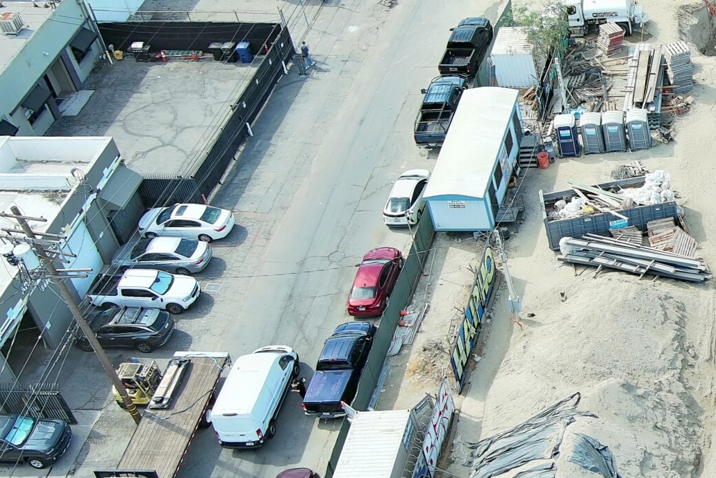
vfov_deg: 18.9
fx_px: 1432
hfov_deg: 25.1
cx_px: 875
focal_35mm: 72
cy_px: 225
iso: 100
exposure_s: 1/91.3
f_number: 2.8
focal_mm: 10.57
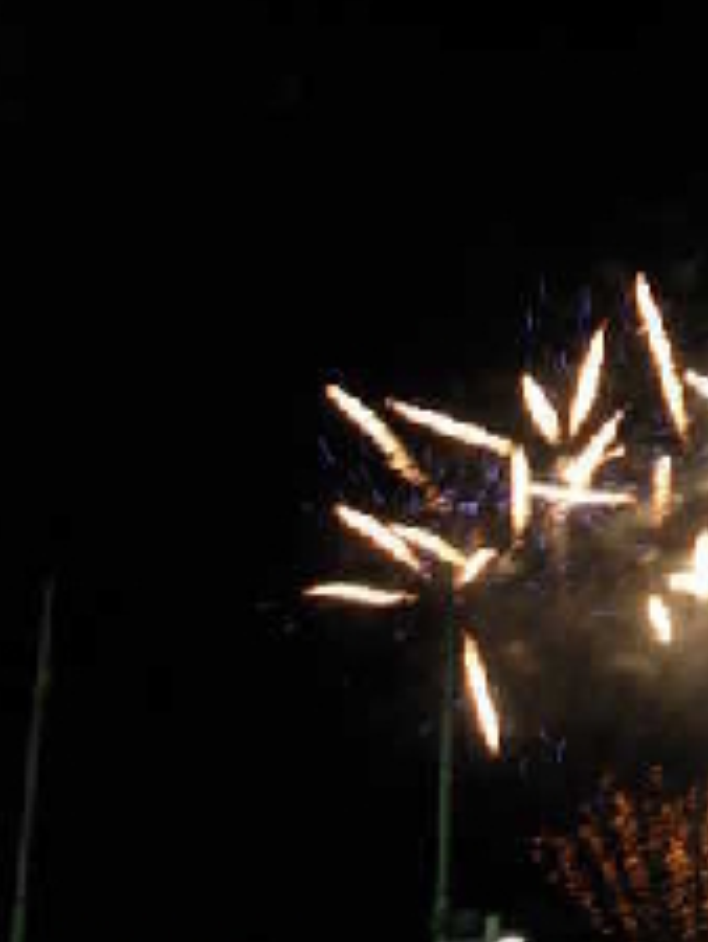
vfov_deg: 23.9
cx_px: 729
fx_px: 2207
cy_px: 243
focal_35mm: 81
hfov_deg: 17.7
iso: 178
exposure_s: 1/4
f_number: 2.9
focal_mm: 6.3
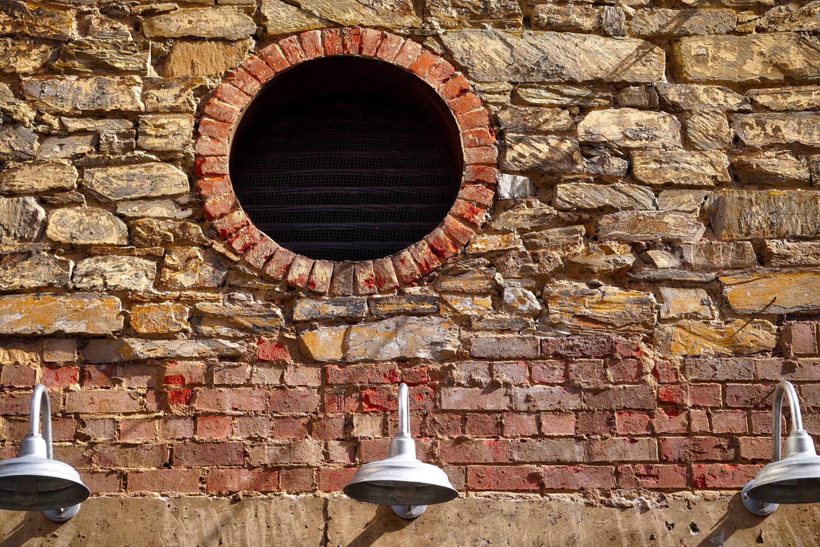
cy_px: 274
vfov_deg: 16.6
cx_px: 410
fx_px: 1879
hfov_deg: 24.6
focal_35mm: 82
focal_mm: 55
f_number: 5.6
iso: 100
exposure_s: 1/250
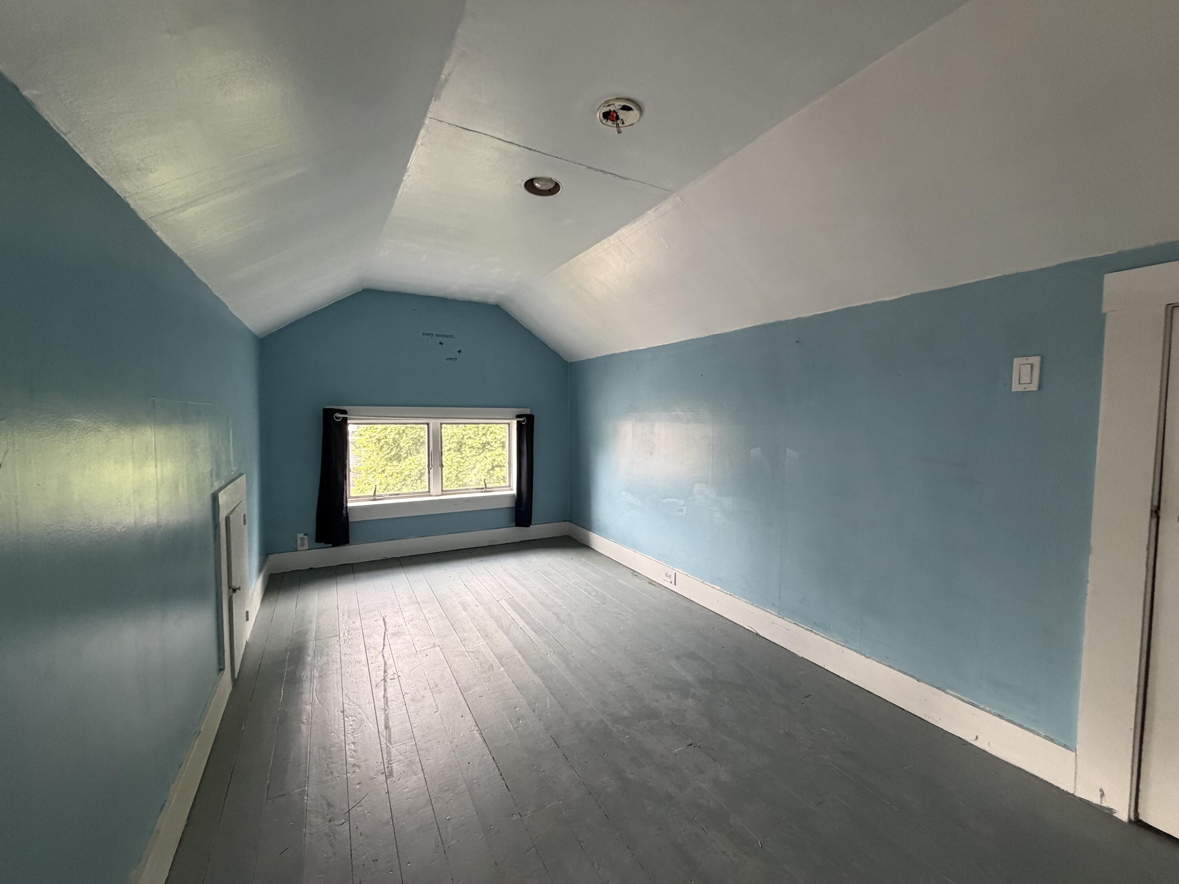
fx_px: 477
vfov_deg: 85.7
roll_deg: +0.1
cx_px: 590
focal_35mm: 14
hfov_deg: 102.1
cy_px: 442
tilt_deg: -3.2
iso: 320
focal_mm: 2.22
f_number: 2.2
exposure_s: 1/82
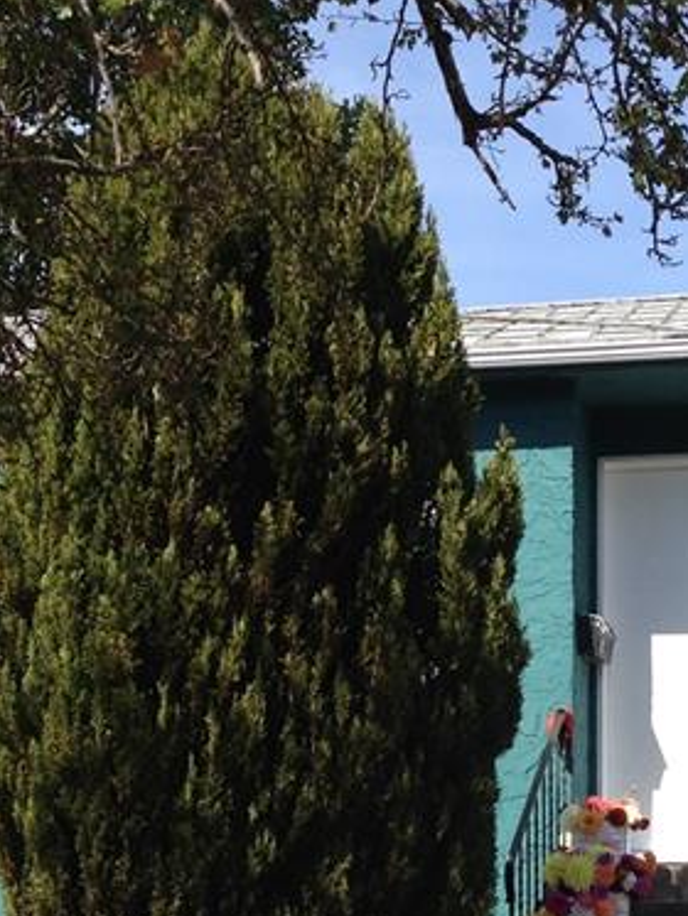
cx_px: 428
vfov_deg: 20.3
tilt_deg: +4.0
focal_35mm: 96
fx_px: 2543
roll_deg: -0.7
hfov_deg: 15.4
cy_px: 695
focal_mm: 4.28
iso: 50
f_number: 2.4
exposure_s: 1/1200
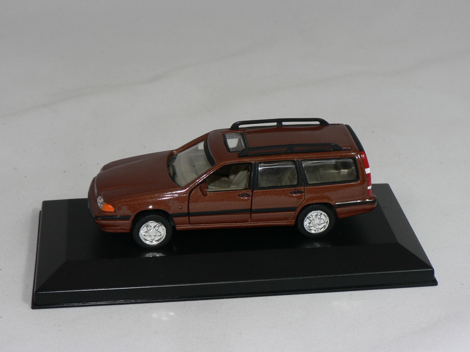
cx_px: 235
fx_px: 1086
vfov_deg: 18.4
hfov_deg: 24.4
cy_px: 176
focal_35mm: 80
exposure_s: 1/60
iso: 80
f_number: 4
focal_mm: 13.4
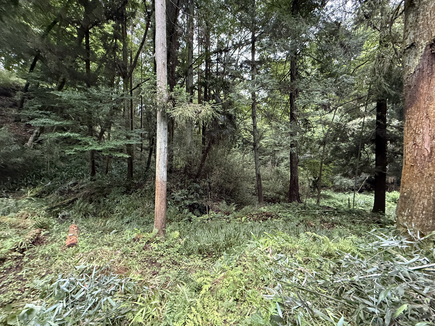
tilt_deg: -1.4
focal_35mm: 14
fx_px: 176
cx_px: 218
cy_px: 163
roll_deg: +2.4
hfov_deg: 102.1
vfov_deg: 85.7
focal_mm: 2.22
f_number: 2.2
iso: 640
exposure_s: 1/60
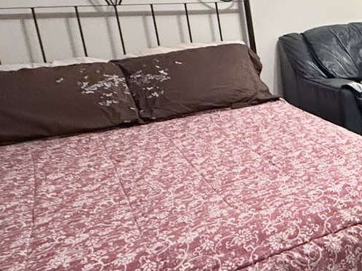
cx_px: 472
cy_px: 110
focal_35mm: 45
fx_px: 470
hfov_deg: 31.9
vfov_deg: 32.1
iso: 1000
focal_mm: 2.22
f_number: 2.2
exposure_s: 1/40
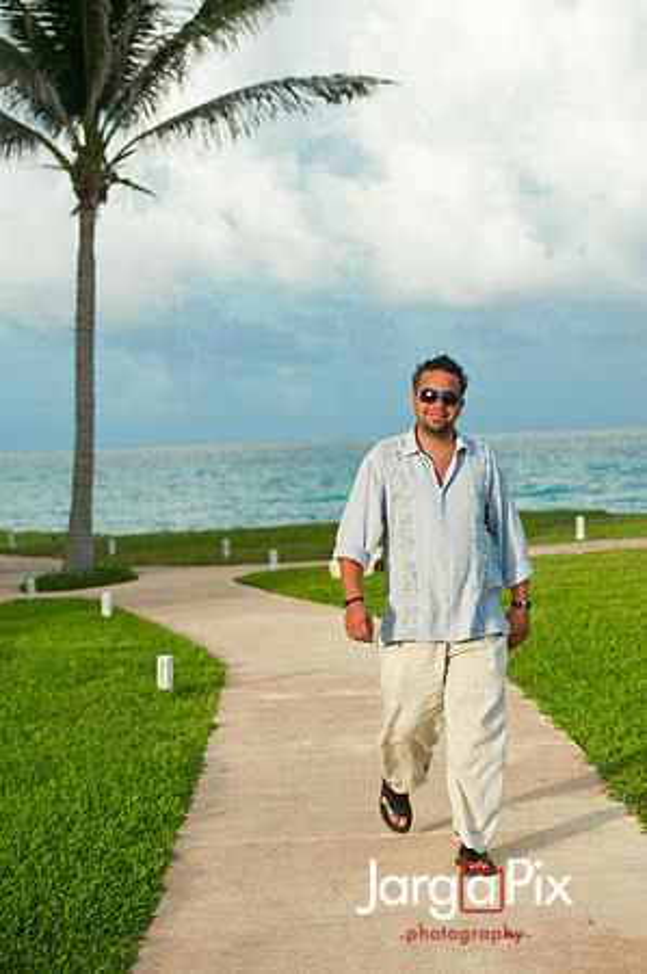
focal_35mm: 70
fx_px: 1891
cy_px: 487
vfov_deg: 28.9
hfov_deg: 19.4
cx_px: 324
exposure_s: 1/1250
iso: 200
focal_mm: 70
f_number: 4
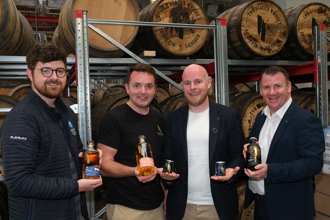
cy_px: 110
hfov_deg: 53.1
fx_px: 330
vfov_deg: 36.9
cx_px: 165
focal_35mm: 36
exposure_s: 1/125
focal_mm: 24.3
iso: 800
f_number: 5
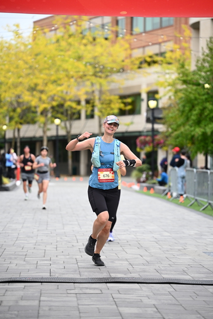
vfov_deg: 17.6
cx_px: 106
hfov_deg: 11.8
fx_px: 1028
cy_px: 159
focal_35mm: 116
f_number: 2.8
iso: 640
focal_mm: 115
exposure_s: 1/2000
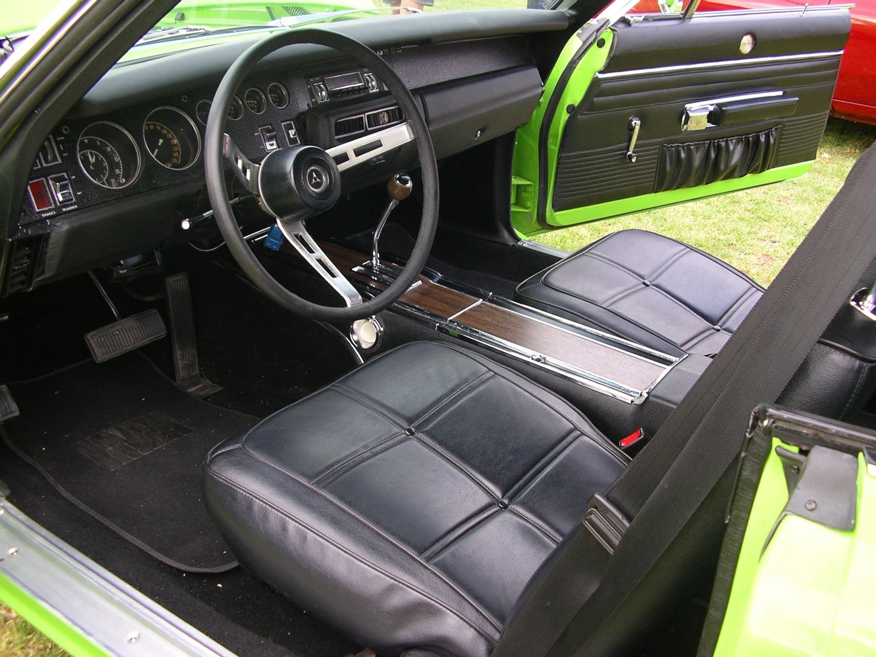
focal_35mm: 38
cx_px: 438
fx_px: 962
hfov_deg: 49.0
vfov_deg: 37.7
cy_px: 328
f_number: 2.9
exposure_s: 1/60
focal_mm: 5.8
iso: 50
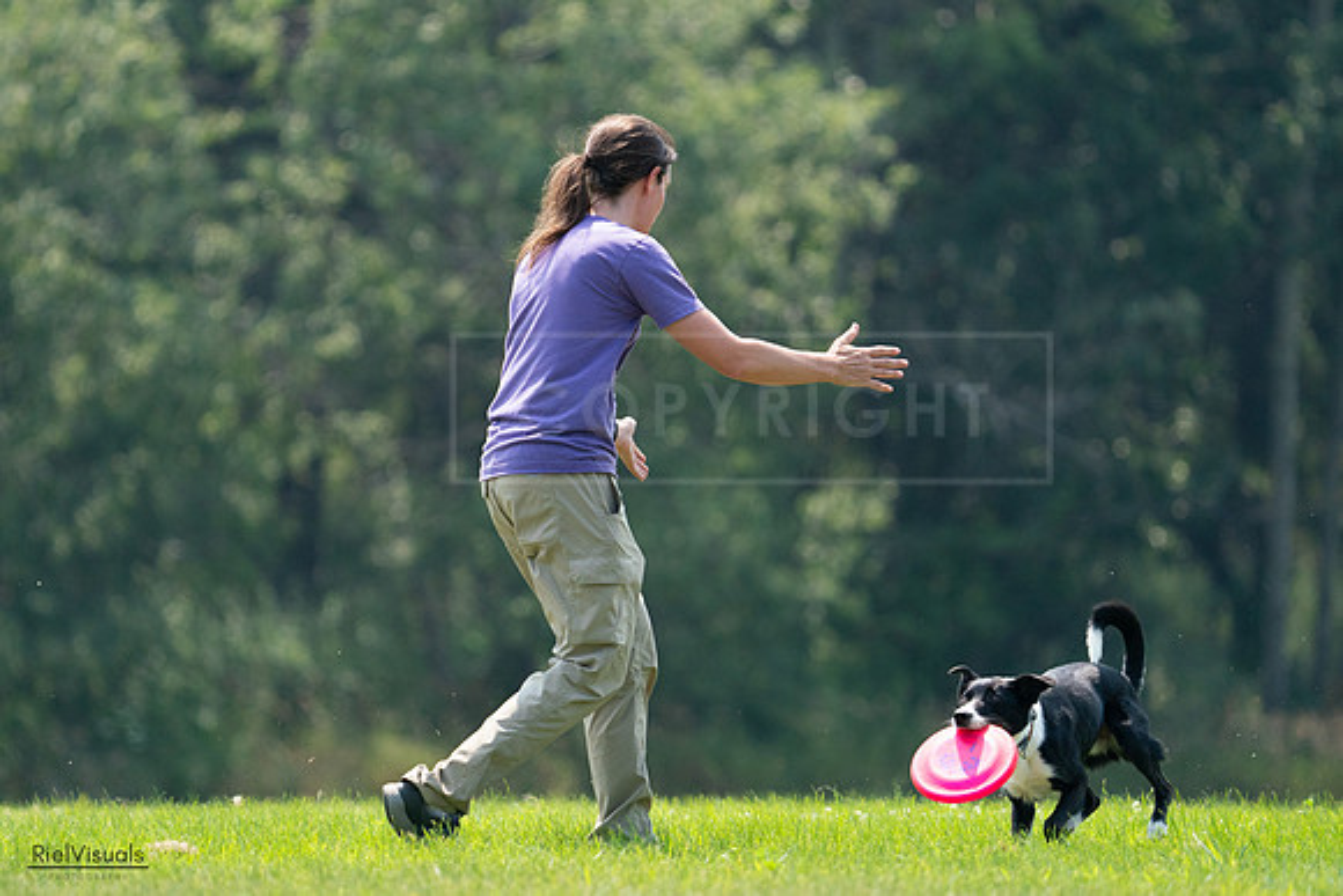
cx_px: 654
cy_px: 447
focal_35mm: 400
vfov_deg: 3.4
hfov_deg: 5.2
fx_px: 14914
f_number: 6.3
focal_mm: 382
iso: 2500
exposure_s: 1/4000
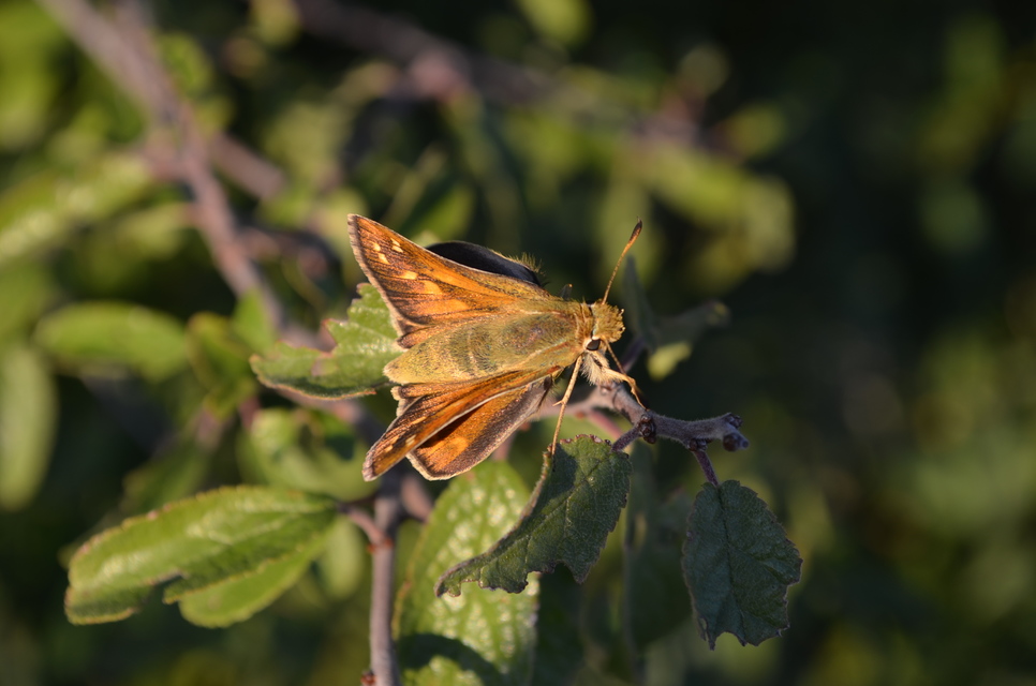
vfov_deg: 16.5
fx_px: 2369
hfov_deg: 24.7
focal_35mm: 82
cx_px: 518
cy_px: 343
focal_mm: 55
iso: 100
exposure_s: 1/80
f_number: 8
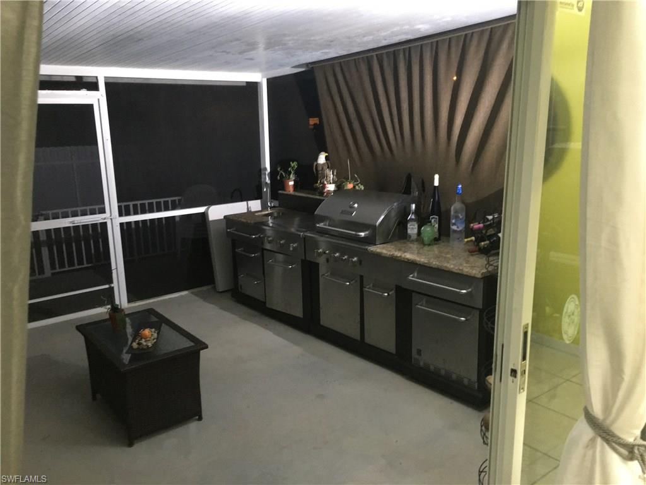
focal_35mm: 29
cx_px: 323
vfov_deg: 48.2
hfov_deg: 61.7
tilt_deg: -13.0
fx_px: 541
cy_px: 242
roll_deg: +0.3
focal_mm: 4.15
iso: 320
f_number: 2.2
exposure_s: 1/15
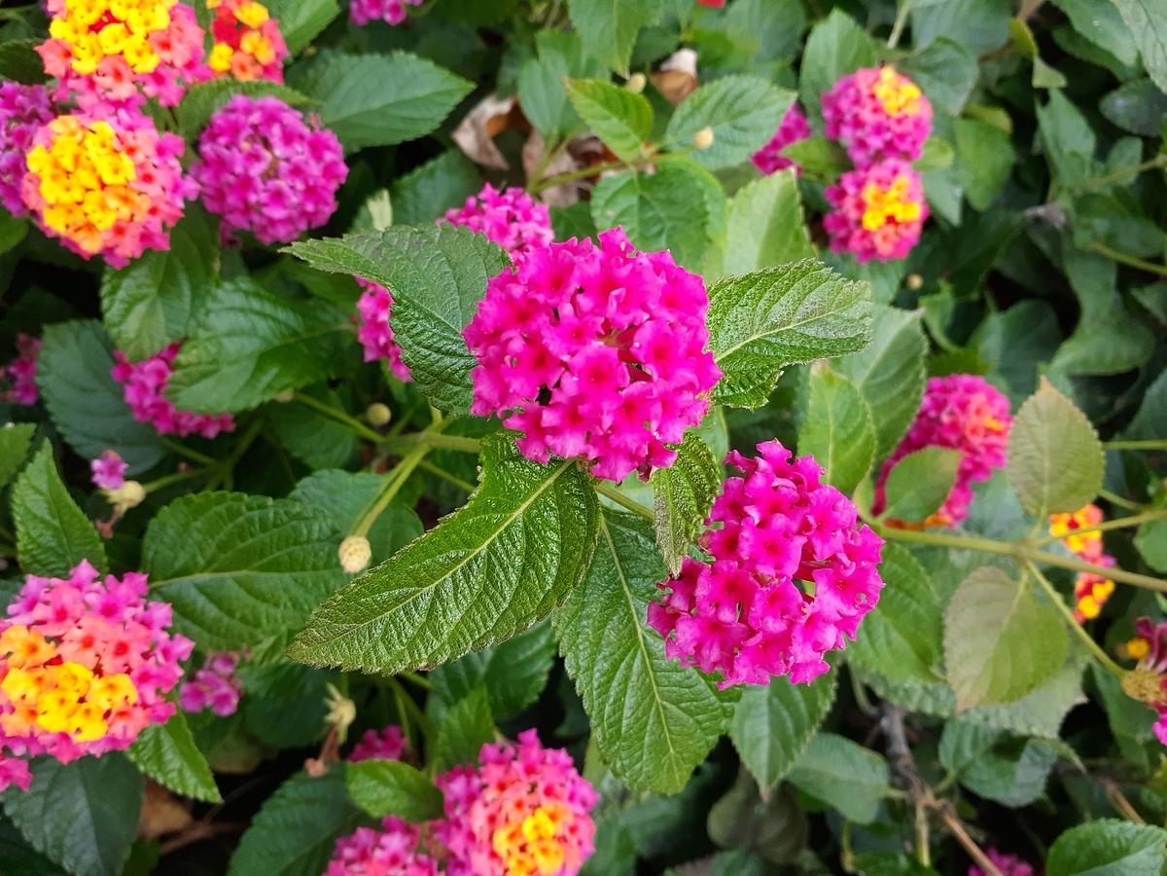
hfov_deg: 65.3
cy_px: 438
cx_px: 584
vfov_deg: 51.4
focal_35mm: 27
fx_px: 910
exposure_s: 1/100
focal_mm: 3.6
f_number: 1.9
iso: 80
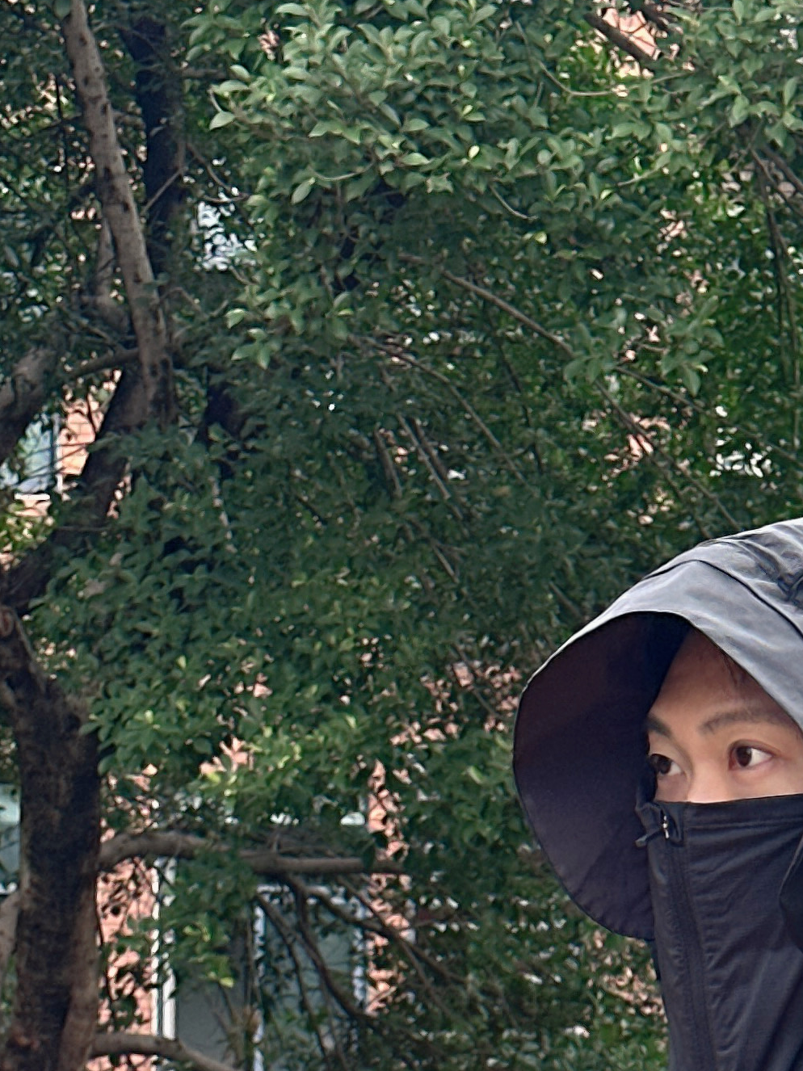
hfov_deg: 10.1
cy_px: 1293
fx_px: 4517
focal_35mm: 146
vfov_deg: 13.2
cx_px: 742
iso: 64
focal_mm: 6.86
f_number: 1.78
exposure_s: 1/157
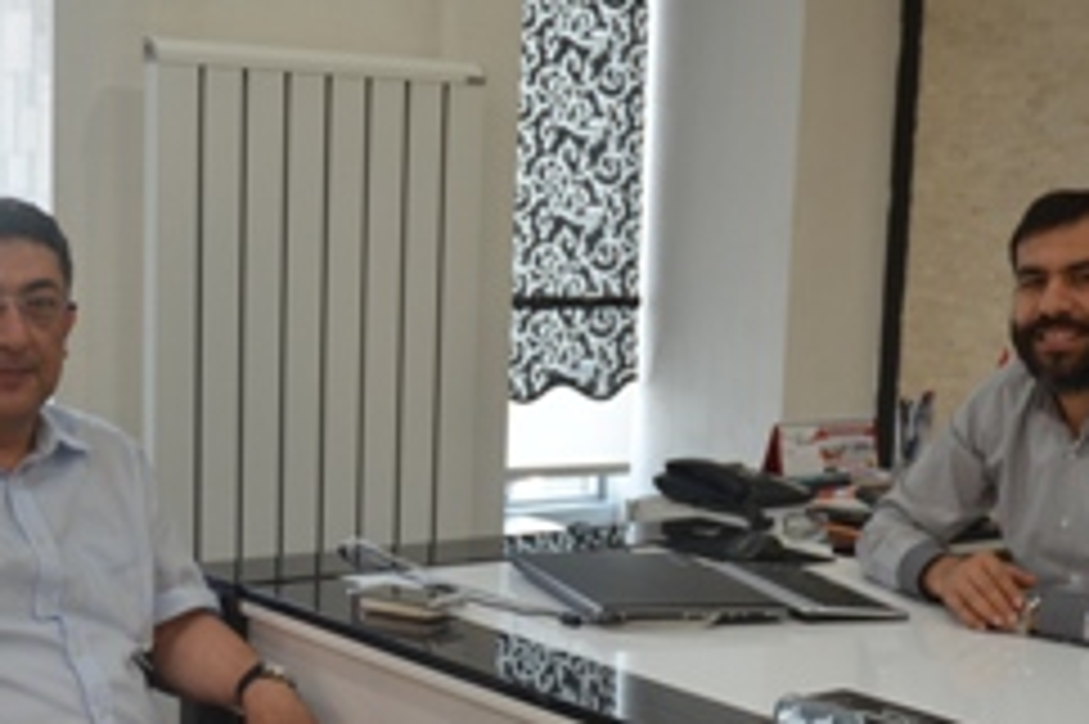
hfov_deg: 27.0
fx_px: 2265
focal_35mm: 75
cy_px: 578
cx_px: 594
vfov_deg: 18.0
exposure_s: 1/60
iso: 560
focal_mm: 27
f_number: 4
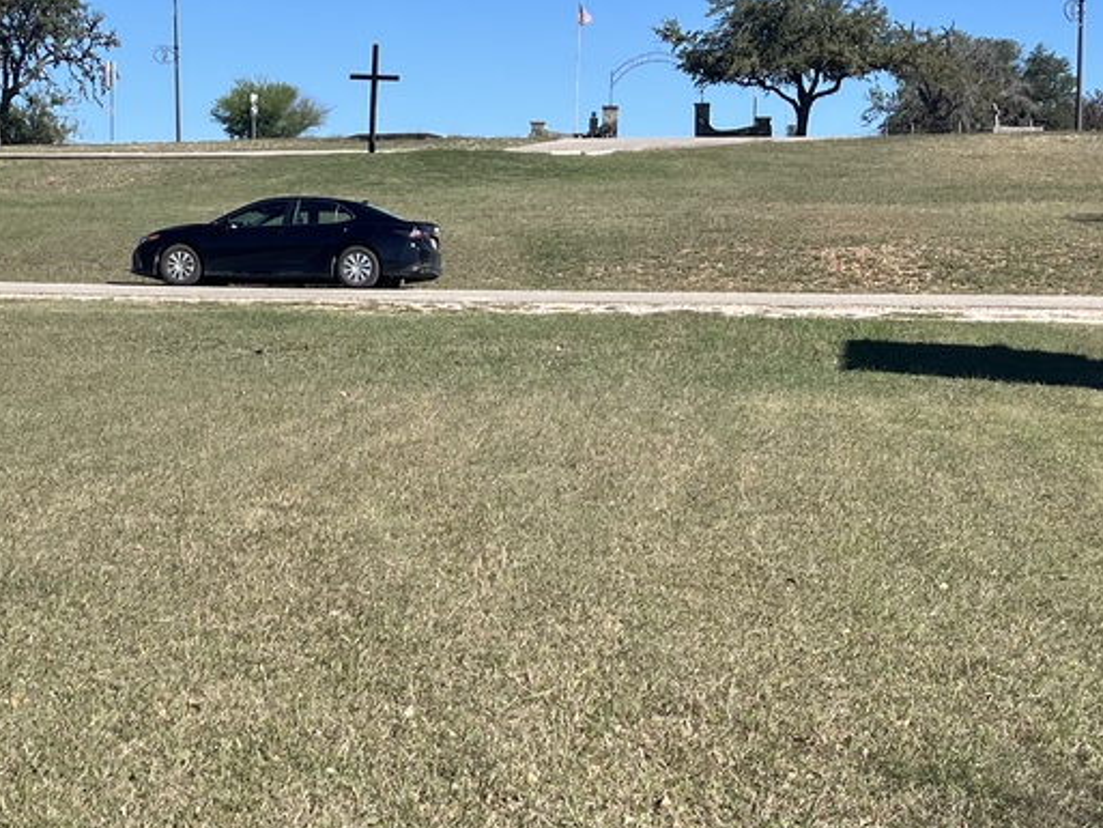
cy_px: 486
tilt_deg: -6.3
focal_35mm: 73
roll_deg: +0.2
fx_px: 2327
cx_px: 286
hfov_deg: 26.4
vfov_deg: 20.2
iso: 50
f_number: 1.5
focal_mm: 5.7
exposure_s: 1/4274
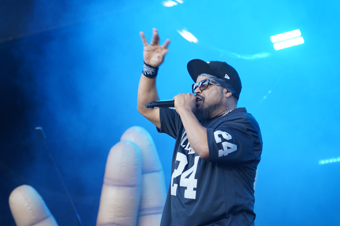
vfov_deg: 10.1
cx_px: 198
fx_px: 1284
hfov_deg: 15.1
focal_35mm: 136
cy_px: 124
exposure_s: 1/160
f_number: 4
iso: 400
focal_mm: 105
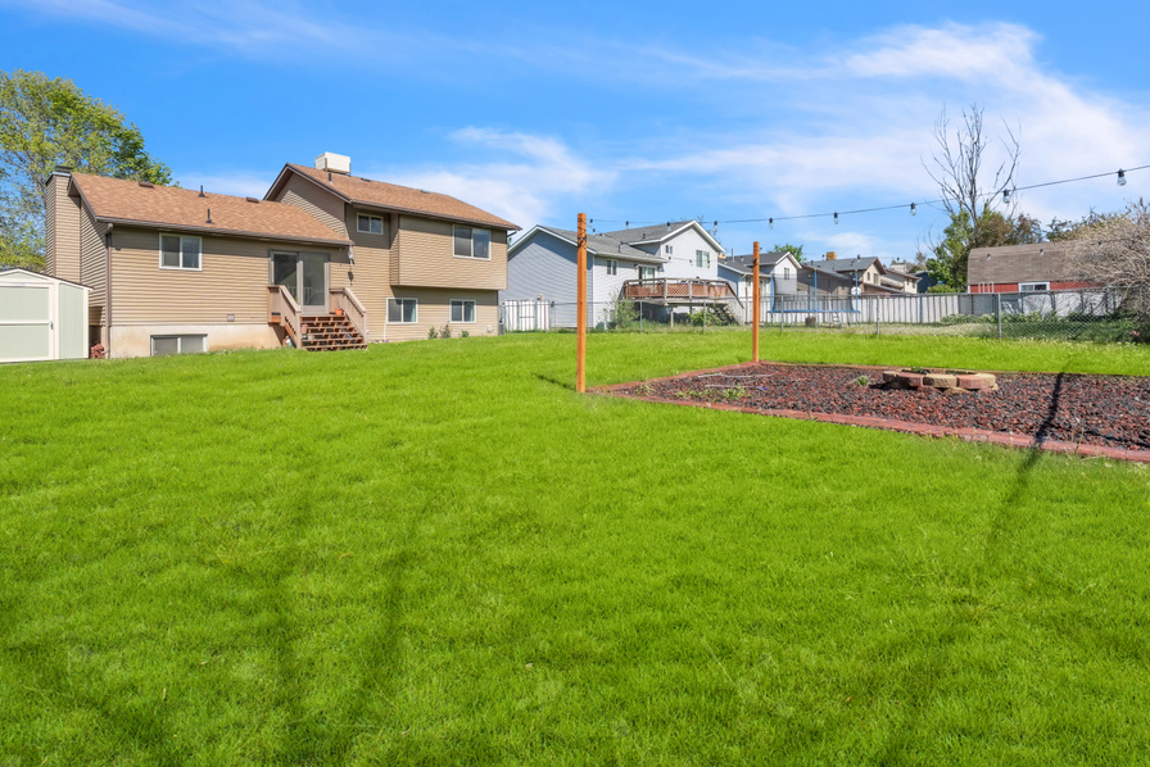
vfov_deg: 73.6
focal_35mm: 16
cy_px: 348
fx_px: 511
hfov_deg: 96.7
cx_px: 580
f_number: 8
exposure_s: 1/250
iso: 100
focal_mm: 14
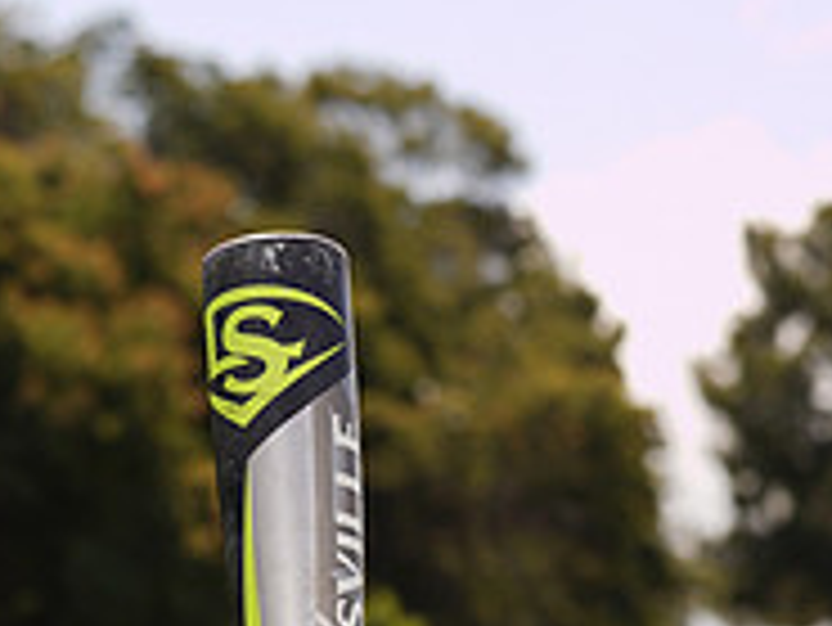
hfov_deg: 6.6
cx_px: 376
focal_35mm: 302
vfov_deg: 4.9
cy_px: 1216
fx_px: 7263
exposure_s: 1/160
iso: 80
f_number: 9
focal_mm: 100
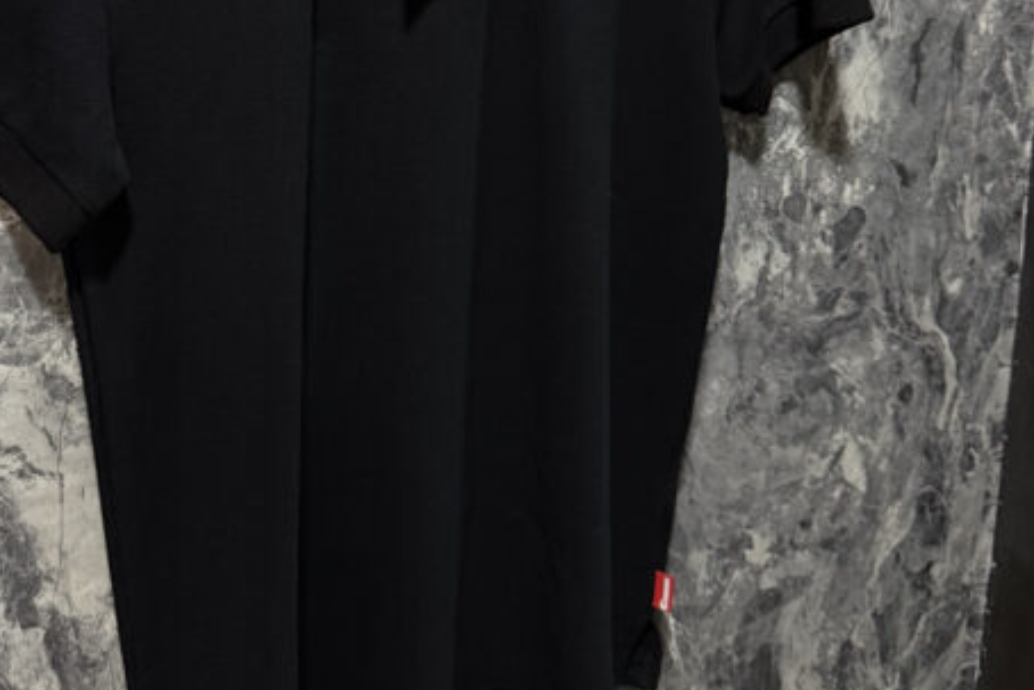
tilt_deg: -12.1
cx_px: 383
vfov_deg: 29.6
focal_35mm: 44
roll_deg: -0.8
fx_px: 1264
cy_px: 105
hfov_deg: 44.1
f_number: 1.78
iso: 500
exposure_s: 1/60
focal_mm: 6.76
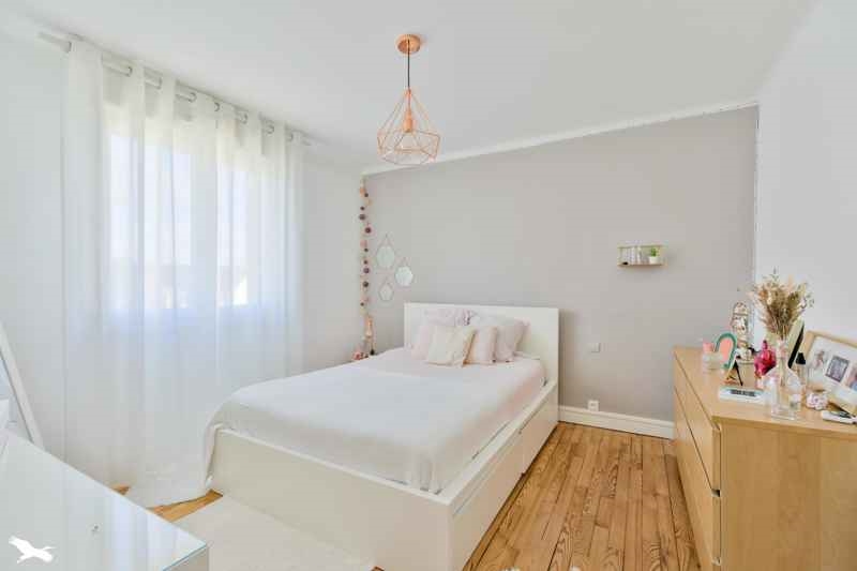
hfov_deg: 96.7
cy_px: 286
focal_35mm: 16
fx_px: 381
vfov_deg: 73.7
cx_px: 428
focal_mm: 16
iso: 800
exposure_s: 1/200
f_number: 8
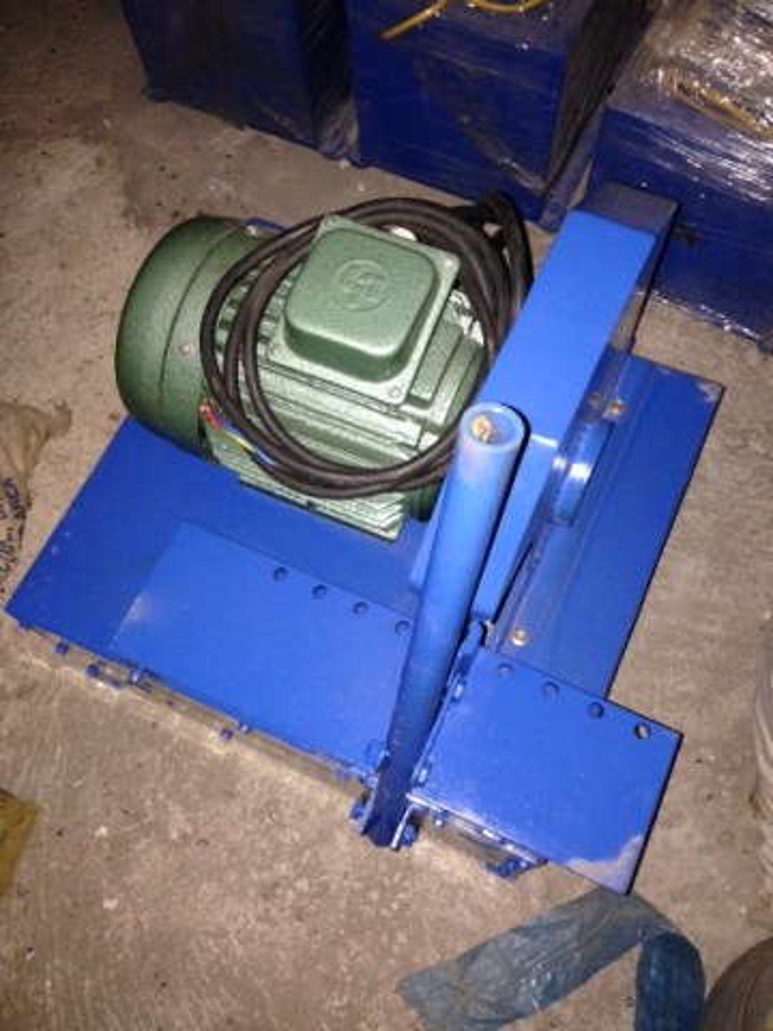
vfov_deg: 55.4
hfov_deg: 42.9
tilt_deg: -66.2
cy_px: 516
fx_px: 983
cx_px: 386
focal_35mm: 33
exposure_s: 1/16
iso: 200
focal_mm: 4.12
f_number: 2.4
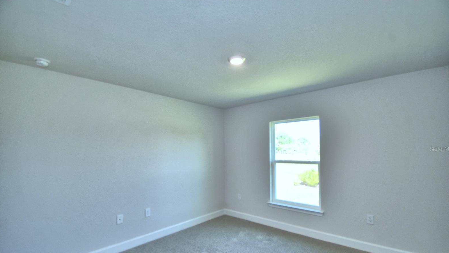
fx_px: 191
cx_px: 227
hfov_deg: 99.4
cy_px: 149
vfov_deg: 66.6
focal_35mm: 16
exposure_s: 1/60
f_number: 4.5
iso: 180
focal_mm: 10
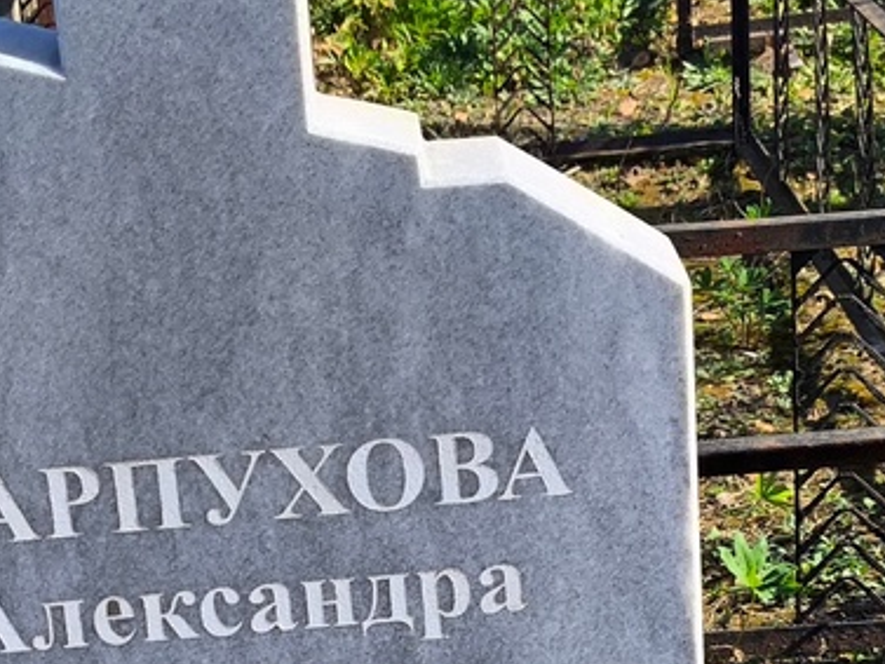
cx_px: 403
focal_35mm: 106
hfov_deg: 18.5
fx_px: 2711
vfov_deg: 13.8
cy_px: 652
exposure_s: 1/983
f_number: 1.7
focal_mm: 4.71
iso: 50
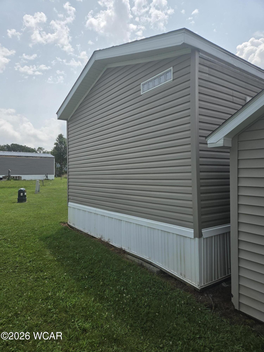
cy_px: 176
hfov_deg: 58.9
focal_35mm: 23
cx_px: 132
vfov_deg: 73.9
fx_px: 234
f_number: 1.8
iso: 80
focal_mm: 5.4
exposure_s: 1/6839
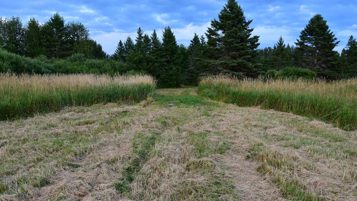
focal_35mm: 32
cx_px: 180
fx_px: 303
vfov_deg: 36.7
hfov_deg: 61.0
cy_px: 103
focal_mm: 20
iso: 640
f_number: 8
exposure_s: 1/60
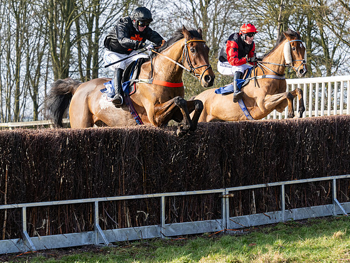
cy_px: 132
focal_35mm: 122
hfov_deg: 16.2
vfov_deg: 12.1
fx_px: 1233
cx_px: 176
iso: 400
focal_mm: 70
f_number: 4
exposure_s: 1/1250
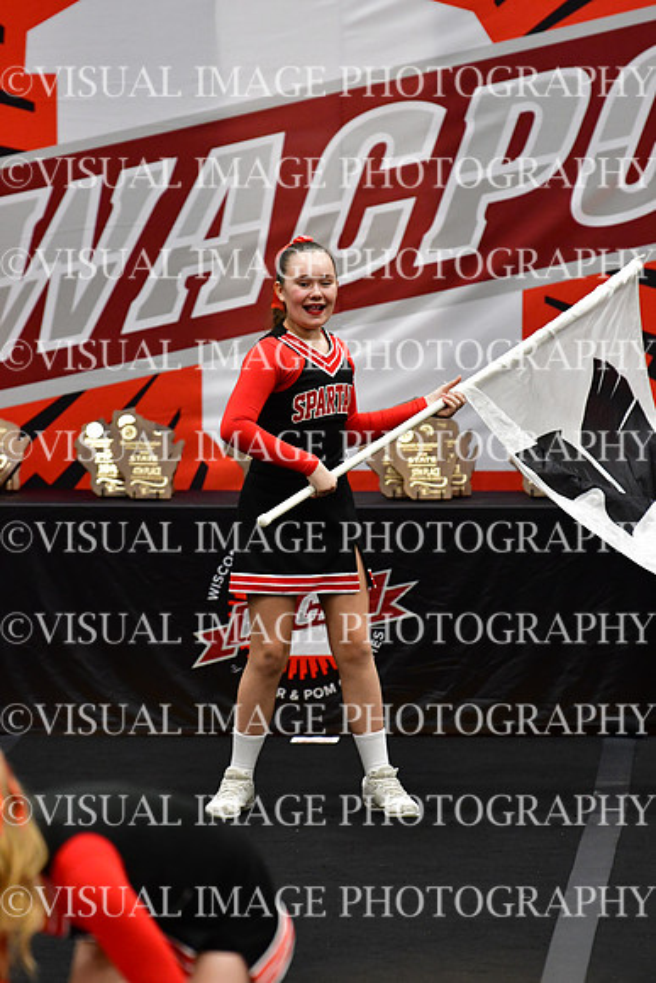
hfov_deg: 4.6
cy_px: 492
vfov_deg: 6.9
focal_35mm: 300
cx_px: 328
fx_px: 8194
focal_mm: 200
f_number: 3.5
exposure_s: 1/500
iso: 4000
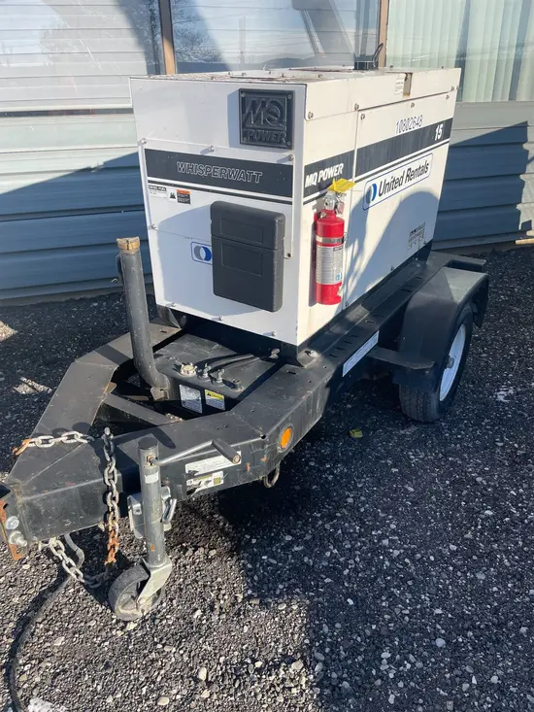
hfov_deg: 53.1
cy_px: 356
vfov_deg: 67.3
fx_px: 535
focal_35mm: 26
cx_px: 267
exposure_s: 1/2020
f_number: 1.6
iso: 32
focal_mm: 4.2
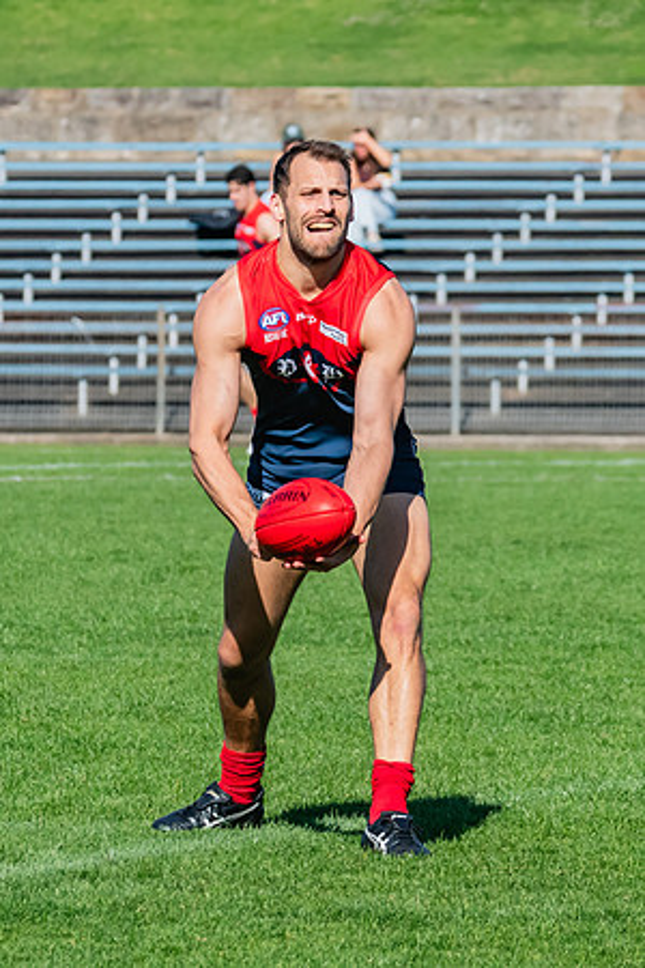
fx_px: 15771
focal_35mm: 587
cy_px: 391
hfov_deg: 2.3
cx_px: 282
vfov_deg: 3.5
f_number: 10
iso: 800
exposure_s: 1/1600
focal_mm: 240
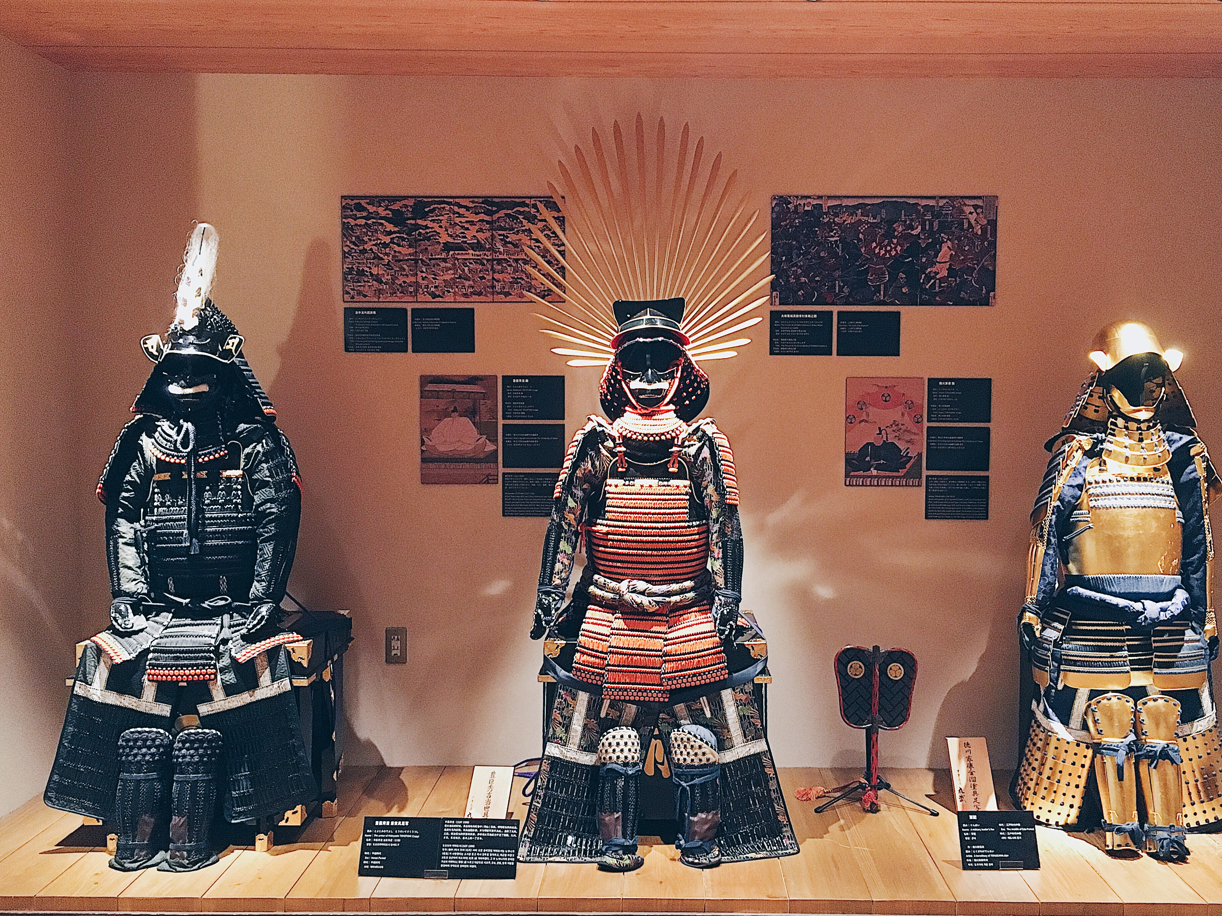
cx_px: 658
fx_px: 1130
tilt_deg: -3.6
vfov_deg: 44.2
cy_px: 455
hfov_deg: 56.7
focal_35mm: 32
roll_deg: +0.0
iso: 200
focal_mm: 4.15
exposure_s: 1/20
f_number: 2.2
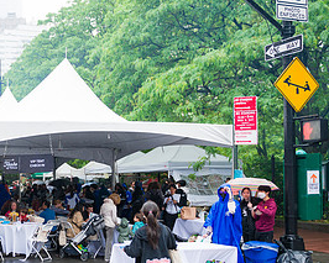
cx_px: 28
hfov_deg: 35.6
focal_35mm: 49
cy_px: 162
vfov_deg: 30.7
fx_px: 477
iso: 320
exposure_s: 1/400
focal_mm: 24
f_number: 3.2
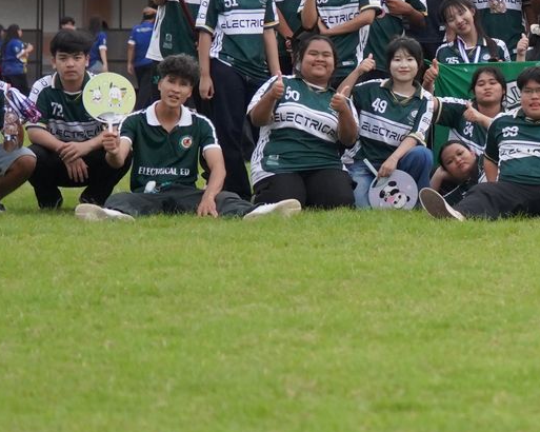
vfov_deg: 5.7
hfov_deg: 7.0
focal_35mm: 269
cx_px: 909
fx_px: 4298
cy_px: -81
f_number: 2.8
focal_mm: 70
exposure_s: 1/1600
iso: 2500
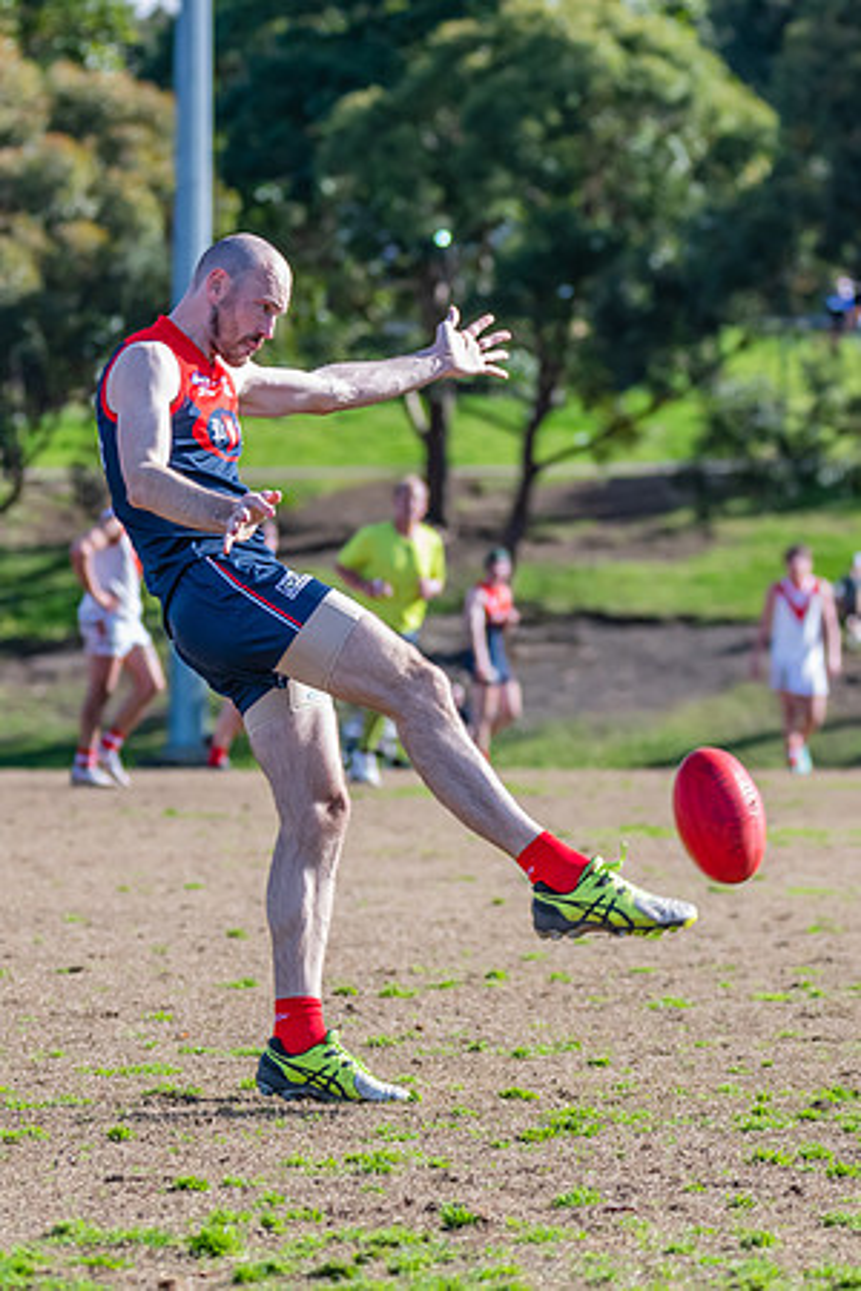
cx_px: 312
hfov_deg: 4.3
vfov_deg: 6.5
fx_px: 11457
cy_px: 580
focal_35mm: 319
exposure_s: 1/1600
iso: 800
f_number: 6.3
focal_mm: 190
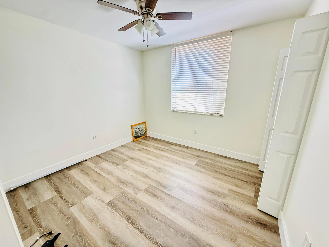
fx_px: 133
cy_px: 124
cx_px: 164
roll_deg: +0.2
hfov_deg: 102.1
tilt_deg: -13.1
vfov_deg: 85.7
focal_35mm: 14
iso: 200
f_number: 2.2
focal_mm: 2.22
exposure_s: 1/99
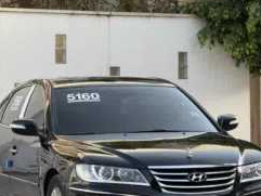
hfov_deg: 9.9
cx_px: 127
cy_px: 44
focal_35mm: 199
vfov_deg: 7.5
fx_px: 1501
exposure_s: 1/231
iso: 64
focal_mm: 15.66
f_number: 2.8
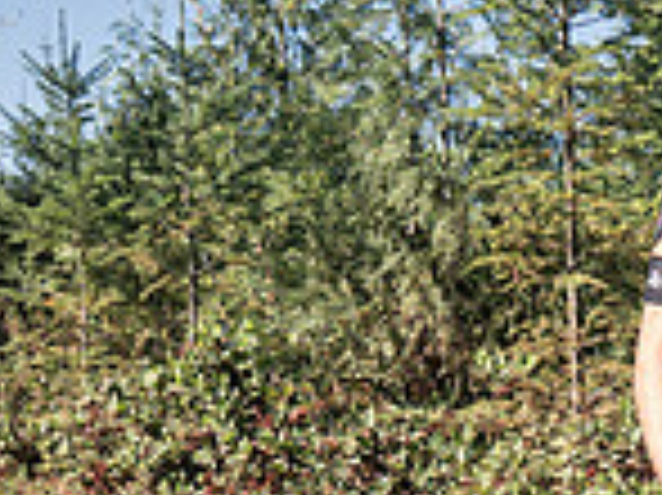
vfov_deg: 16.3
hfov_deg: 20.9
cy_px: 574
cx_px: 802
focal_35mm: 87
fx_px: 1662
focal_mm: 11
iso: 320
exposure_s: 1/1000
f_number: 3.5
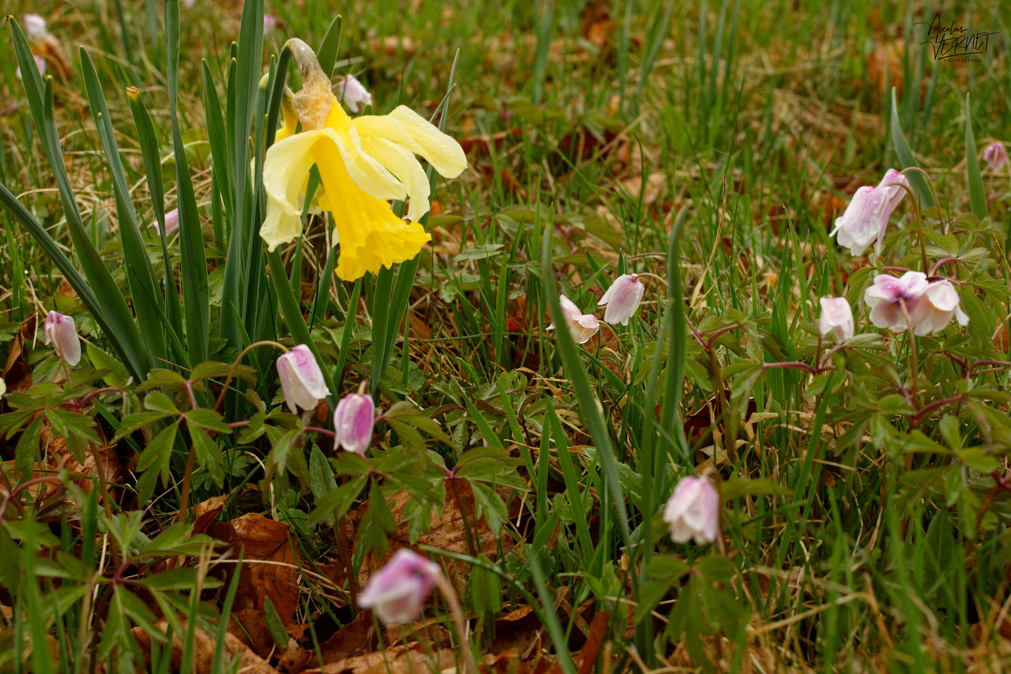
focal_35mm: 52
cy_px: 337
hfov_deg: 37.8
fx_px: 1474
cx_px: 506
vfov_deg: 25.8
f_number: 8
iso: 500
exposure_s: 1/500
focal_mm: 35
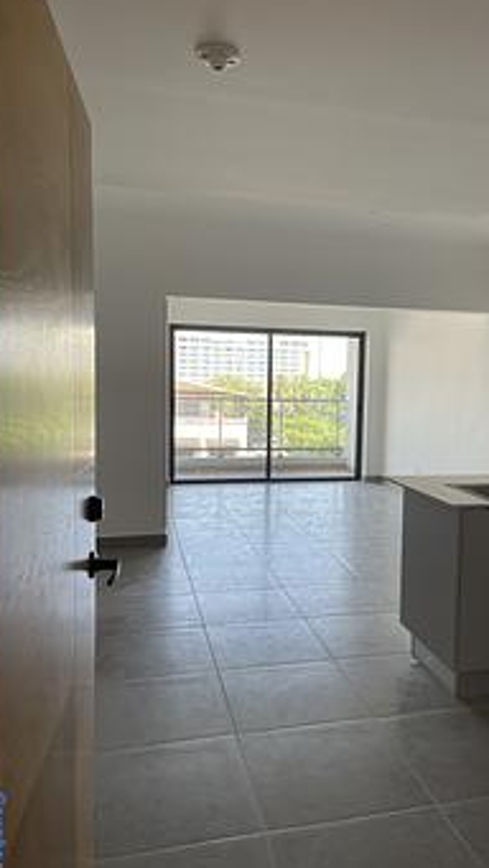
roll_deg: -1.3
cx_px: 317
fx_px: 645
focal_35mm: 28
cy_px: 430
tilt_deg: -4.6
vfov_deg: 67.9
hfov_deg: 41.1
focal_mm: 5.1
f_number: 1.6
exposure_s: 1/167
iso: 32
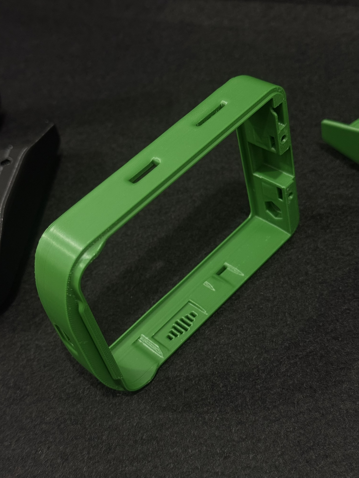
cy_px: 239
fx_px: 664
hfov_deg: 30.3
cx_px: 180
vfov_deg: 39.7
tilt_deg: -46.8
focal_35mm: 48
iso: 250
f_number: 1.78
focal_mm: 6.76
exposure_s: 1/60
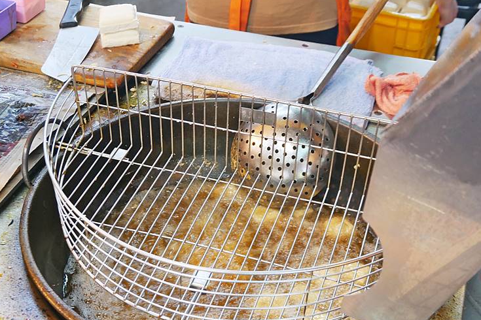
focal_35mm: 51
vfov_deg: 26.3
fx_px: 681
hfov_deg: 38.8
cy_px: 216
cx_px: 202
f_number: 4.3
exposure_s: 1/60
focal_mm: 18
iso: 500
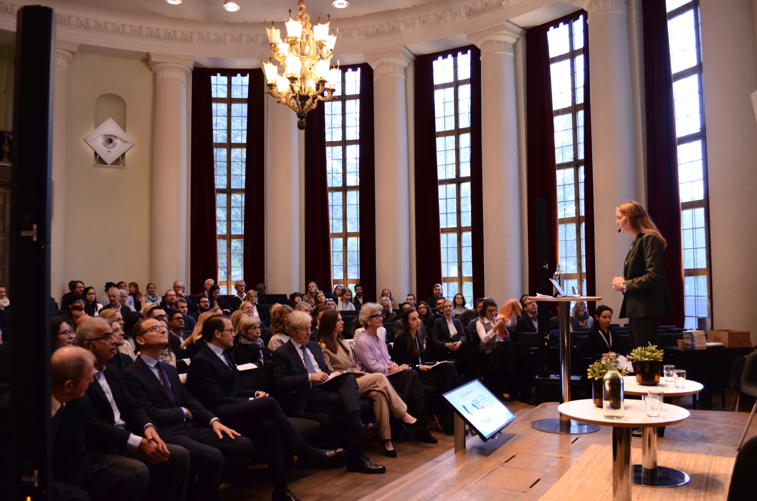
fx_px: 566
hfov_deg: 67.5
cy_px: 250
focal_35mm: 27
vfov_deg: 47.7
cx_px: 378
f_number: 4.5
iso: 1800
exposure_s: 1/50
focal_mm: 18
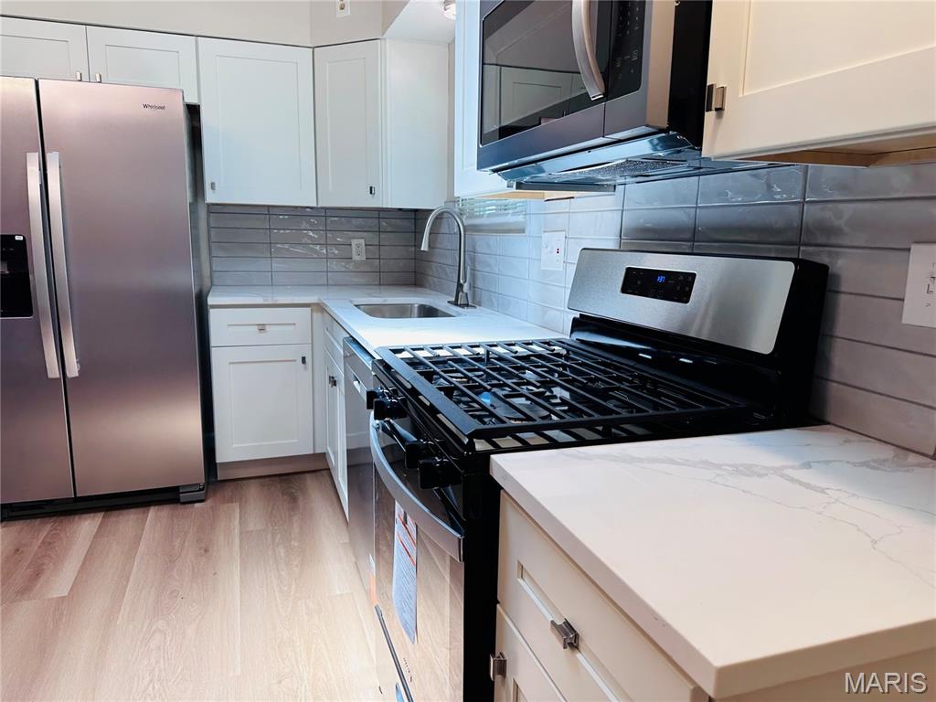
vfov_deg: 56.8
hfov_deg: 71.6
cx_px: 468
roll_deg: -0.9
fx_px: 649
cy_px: 351
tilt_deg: -10.0
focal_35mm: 24
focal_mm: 6.86
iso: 64
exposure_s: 1/120
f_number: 1.78
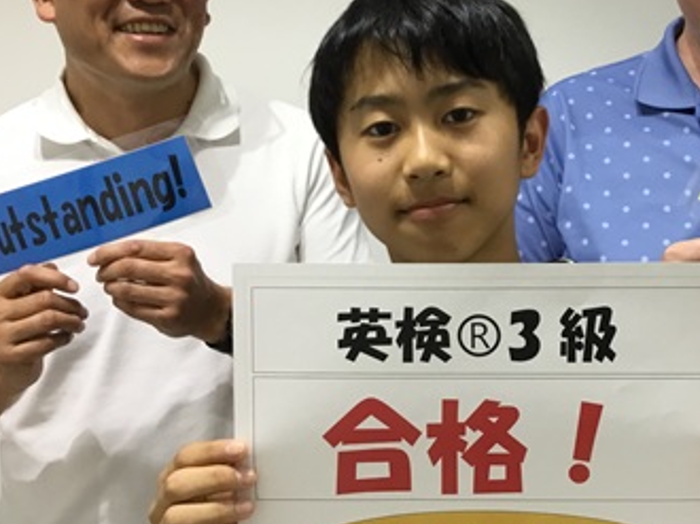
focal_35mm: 52
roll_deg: -1.2
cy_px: 215
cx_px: 473
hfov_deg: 36.4
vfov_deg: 27.9
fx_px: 1051
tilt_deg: -5.2
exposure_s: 1/30
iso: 40
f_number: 2.4
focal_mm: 3.3
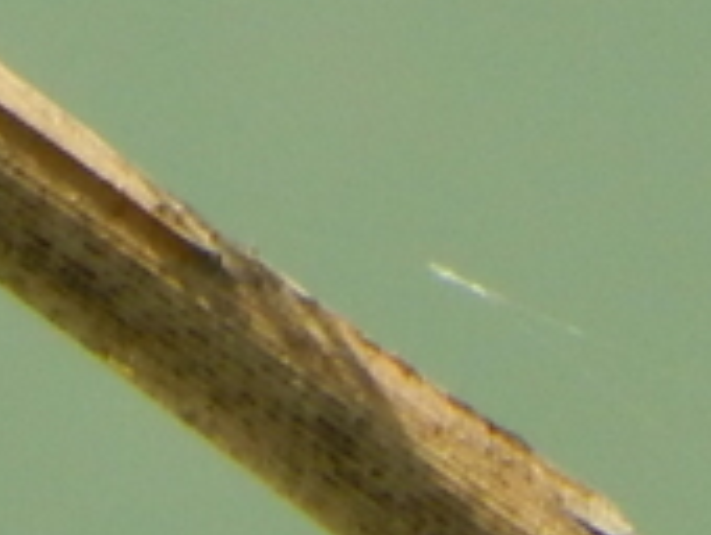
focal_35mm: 2988
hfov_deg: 0.7
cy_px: -694
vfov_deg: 0.5
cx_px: -358
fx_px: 61459
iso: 125
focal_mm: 107.1
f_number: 5.8
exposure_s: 1/400
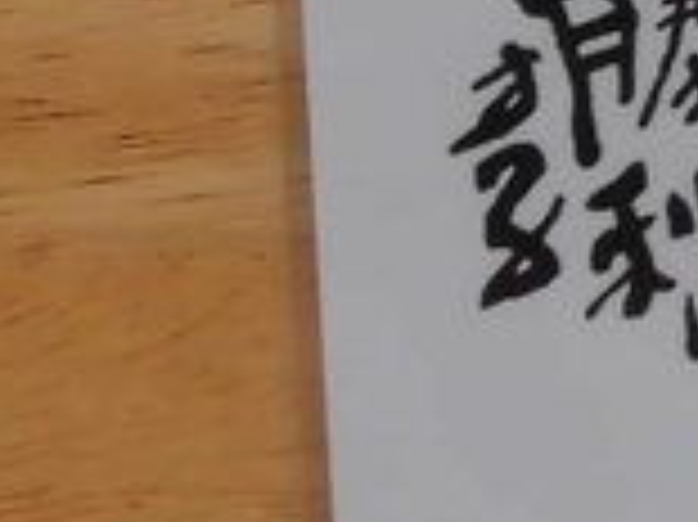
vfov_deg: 11.6
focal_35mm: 126
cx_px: 1668
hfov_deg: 12.4
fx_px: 2539
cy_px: -52
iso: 250
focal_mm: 4.3
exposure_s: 1/50
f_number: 3.1
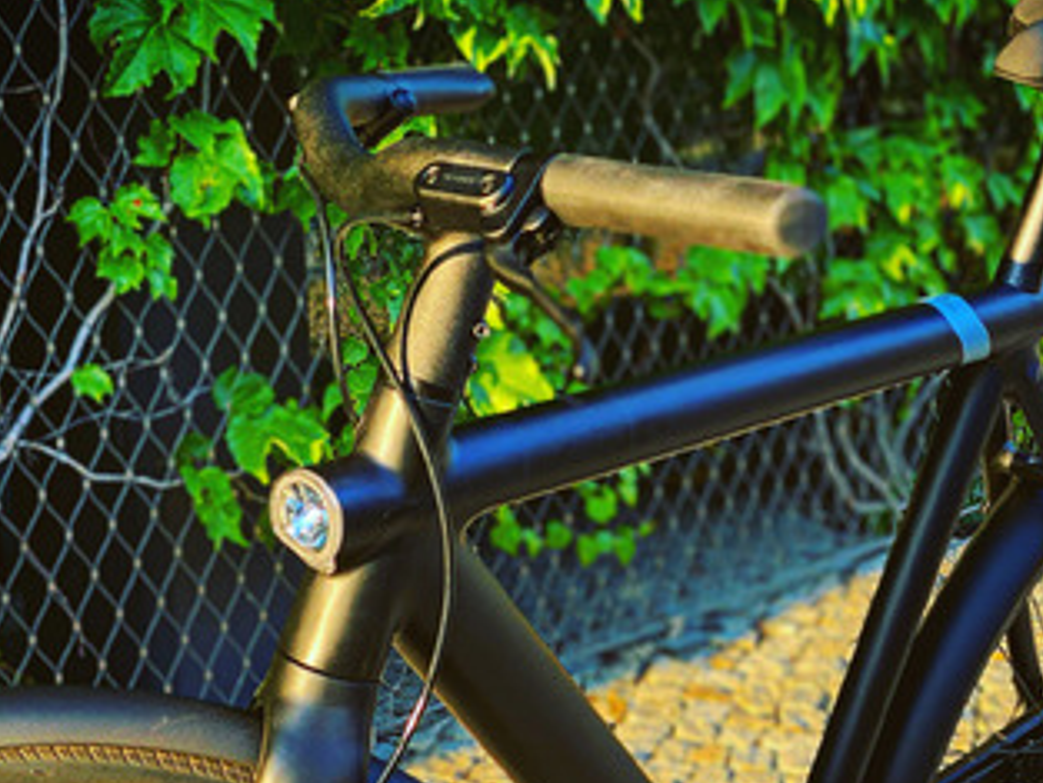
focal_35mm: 83
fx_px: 2502
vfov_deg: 17.7
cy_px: 575
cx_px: 663
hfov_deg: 23.5
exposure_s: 1/122
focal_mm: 6
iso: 32
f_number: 2
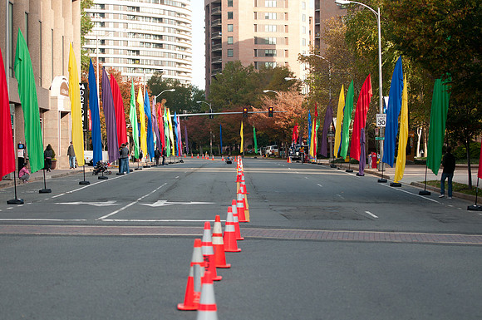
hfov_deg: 19.5
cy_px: 160
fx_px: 1404
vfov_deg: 13.0
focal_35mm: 105
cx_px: 241
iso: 200
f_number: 2.8
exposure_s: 1/800
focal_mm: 70
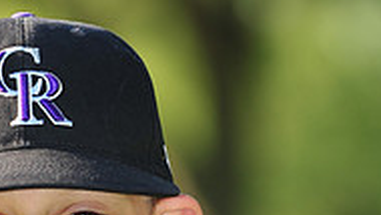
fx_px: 5659
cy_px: 358
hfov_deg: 3.9
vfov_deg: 2.2
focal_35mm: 560
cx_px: 58
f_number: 5
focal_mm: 175
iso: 200
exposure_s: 1/320
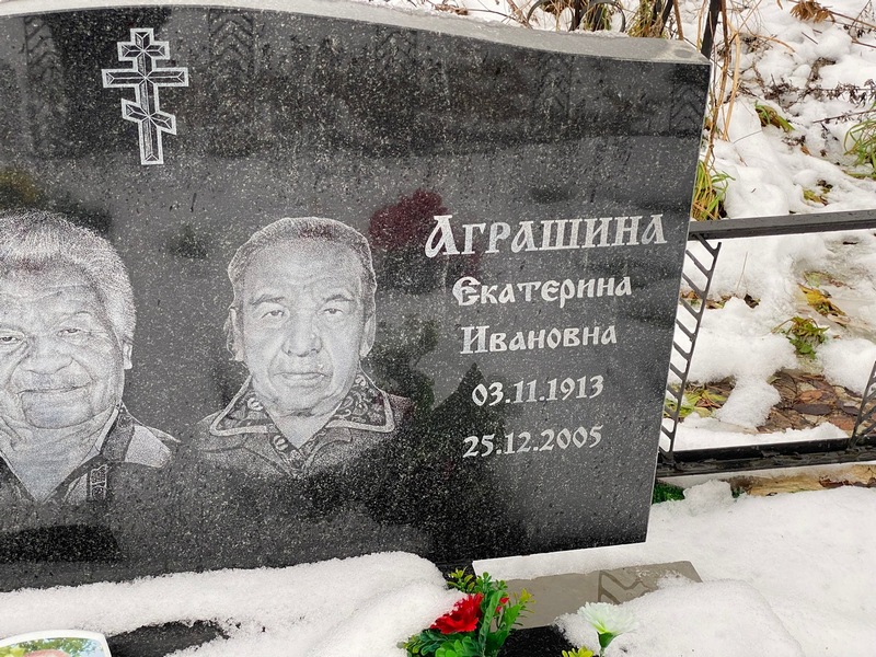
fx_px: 1316
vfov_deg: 28.0
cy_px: 328
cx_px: 438
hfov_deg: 36.8
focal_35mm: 52
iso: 40
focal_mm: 6
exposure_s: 1/122
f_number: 2
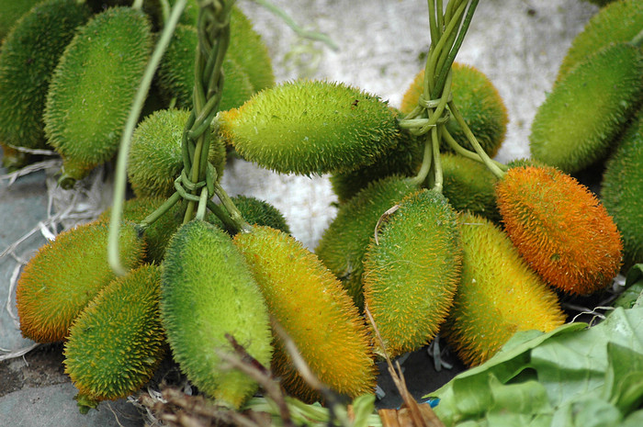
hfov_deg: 8.9
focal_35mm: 232
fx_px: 4148
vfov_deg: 5.9
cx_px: 322
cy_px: 214
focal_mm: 155
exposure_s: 1/200
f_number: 5
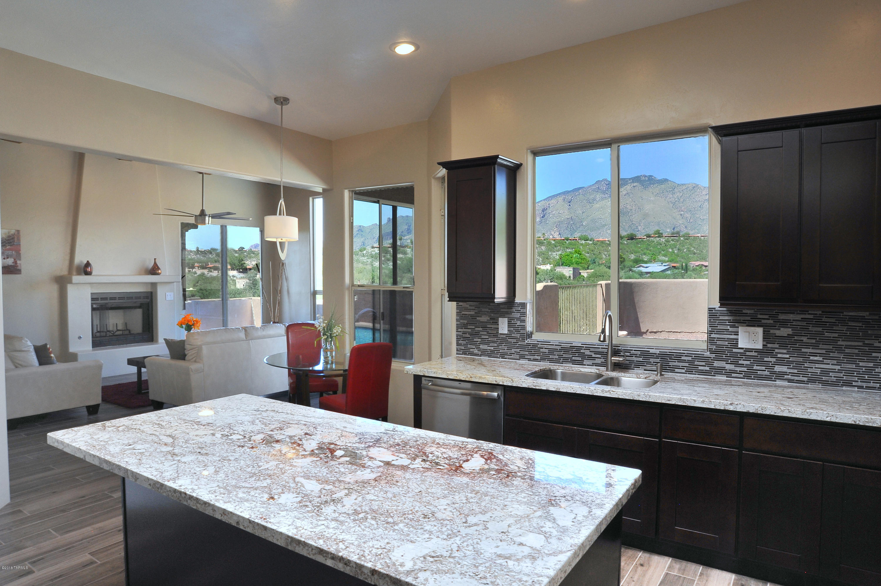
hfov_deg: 76.1
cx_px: 440
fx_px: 562
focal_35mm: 23
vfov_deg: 55.0
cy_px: 293
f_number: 16
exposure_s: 1/40
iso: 1000
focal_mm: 23
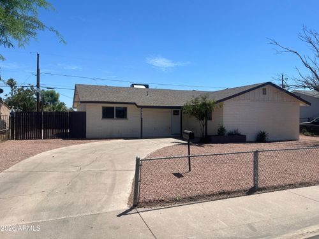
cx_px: 160
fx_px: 240
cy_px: 120
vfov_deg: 53.1
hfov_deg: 67.3
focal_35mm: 26
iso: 50
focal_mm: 5.7
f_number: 1.5
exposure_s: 1/5882
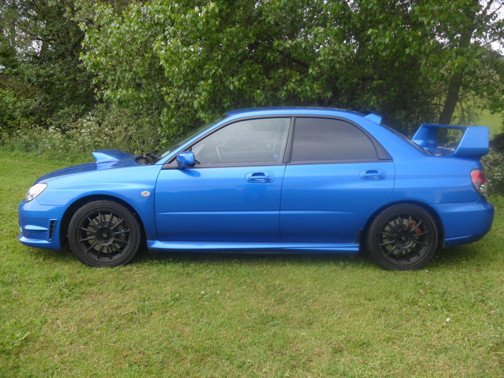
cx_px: 252
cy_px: 189
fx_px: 510
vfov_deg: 40.7
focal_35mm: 35
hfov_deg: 52.6
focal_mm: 6.3
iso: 80
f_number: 3
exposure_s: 1/250
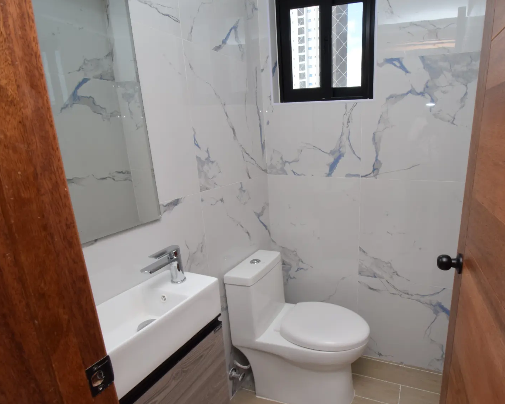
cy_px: 218
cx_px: 325
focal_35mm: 19
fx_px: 284
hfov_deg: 81.2
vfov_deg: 70.7
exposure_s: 1/125
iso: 800
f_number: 14
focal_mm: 10
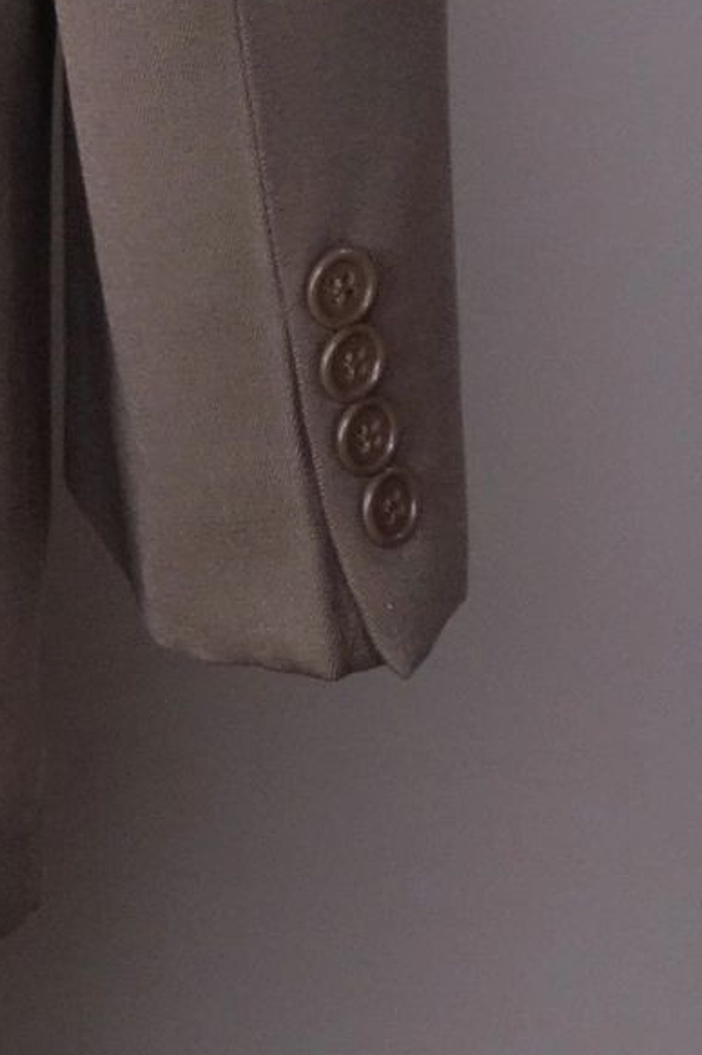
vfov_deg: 6.0
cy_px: -663
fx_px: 9862
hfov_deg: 4.0
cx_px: -967
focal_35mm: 337
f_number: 4
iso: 640
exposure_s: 1/80
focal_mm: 25.32
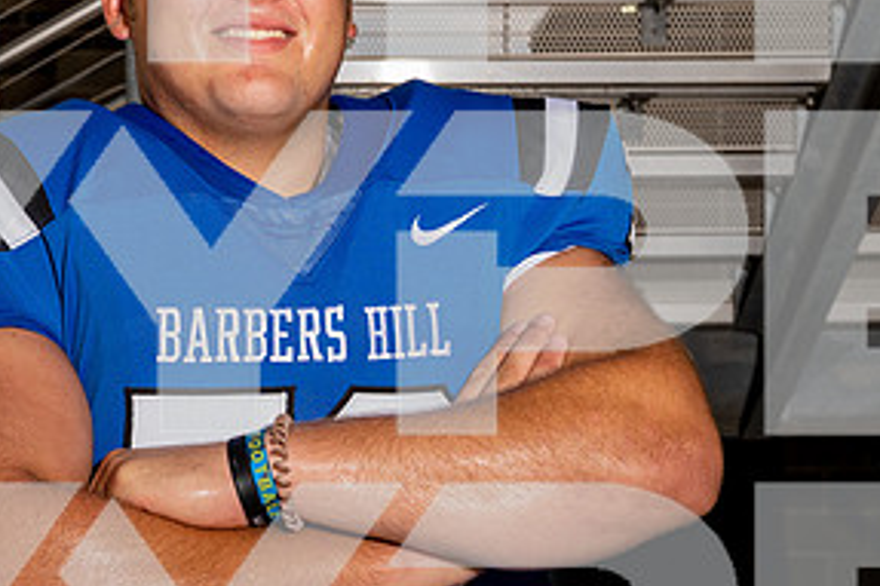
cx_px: 337
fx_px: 2028
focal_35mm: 83
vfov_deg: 16.4
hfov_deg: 24.4
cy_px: 275
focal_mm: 41
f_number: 7.1
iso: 100
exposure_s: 1/250
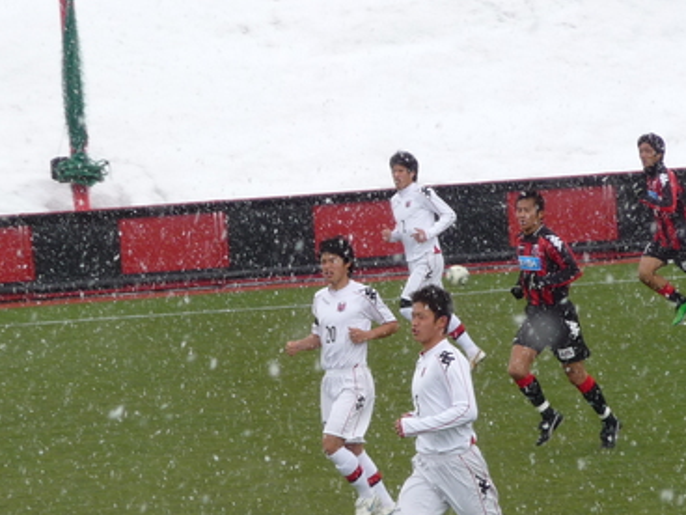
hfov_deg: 4.3
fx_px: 9037
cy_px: 292
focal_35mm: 456
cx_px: 308
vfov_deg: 3.3
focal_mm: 40.9
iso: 100
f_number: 4.9
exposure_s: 1/200
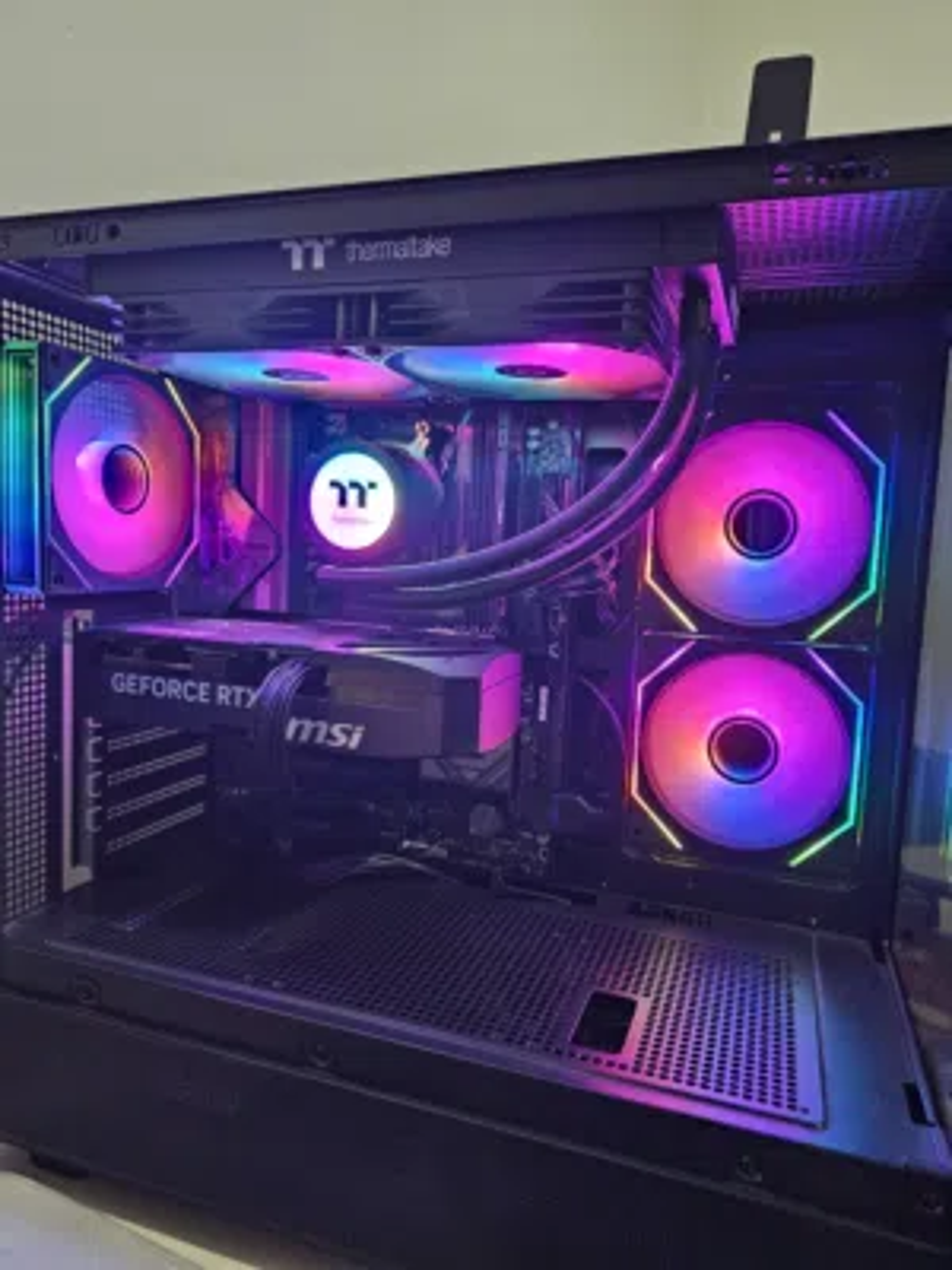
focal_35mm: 23
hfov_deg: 58.9
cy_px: 635
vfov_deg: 73.9
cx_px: 476
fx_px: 843
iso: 640
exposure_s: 1/33.3
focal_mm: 6.3
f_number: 1.7
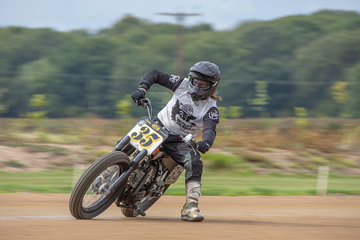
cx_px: 180
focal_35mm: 414
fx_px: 4141
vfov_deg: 3.3
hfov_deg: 5.0
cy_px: 120
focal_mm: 260
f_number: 10
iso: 125
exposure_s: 1/125
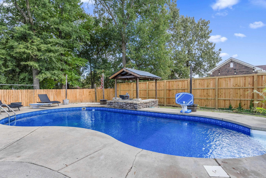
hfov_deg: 87.7
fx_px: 139
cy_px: 89
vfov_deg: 65.2
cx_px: 133
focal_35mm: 19
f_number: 8
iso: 400
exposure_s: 1/250
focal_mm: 12.5
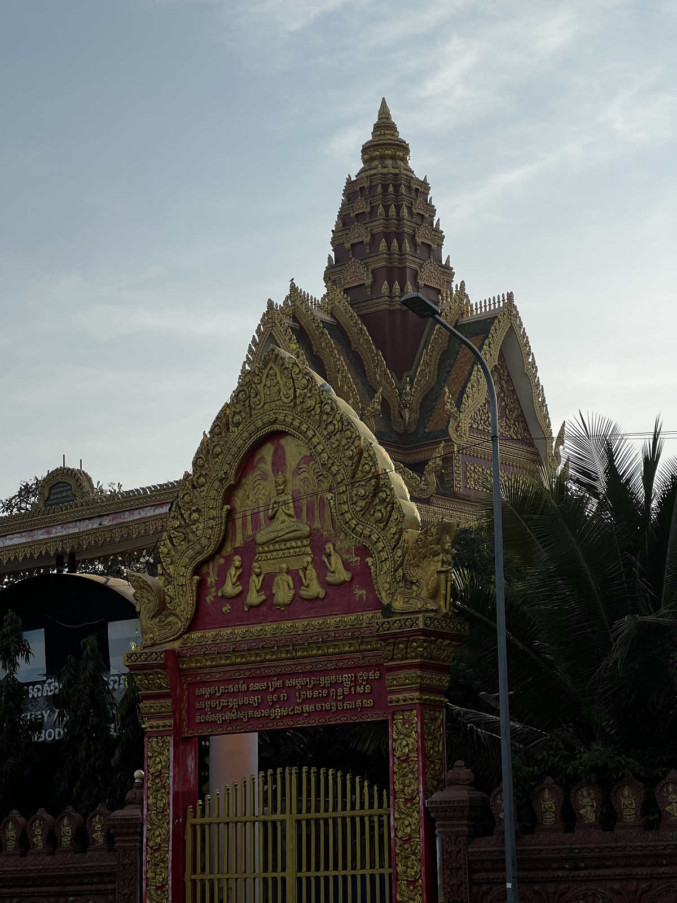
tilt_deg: +13.5
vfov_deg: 25.3
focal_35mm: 77
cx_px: 338
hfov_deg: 19.1
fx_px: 2008
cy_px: 452
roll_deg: +1.3
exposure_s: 1/1647
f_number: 2.8
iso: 32
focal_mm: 9
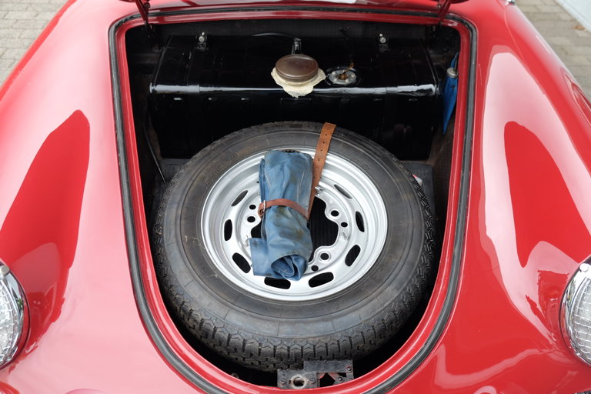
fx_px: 575
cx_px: 296
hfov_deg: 54.4
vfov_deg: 37.9
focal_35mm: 35
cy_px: 197
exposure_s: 1/60
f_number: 3.2
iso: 250
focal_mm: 23.3
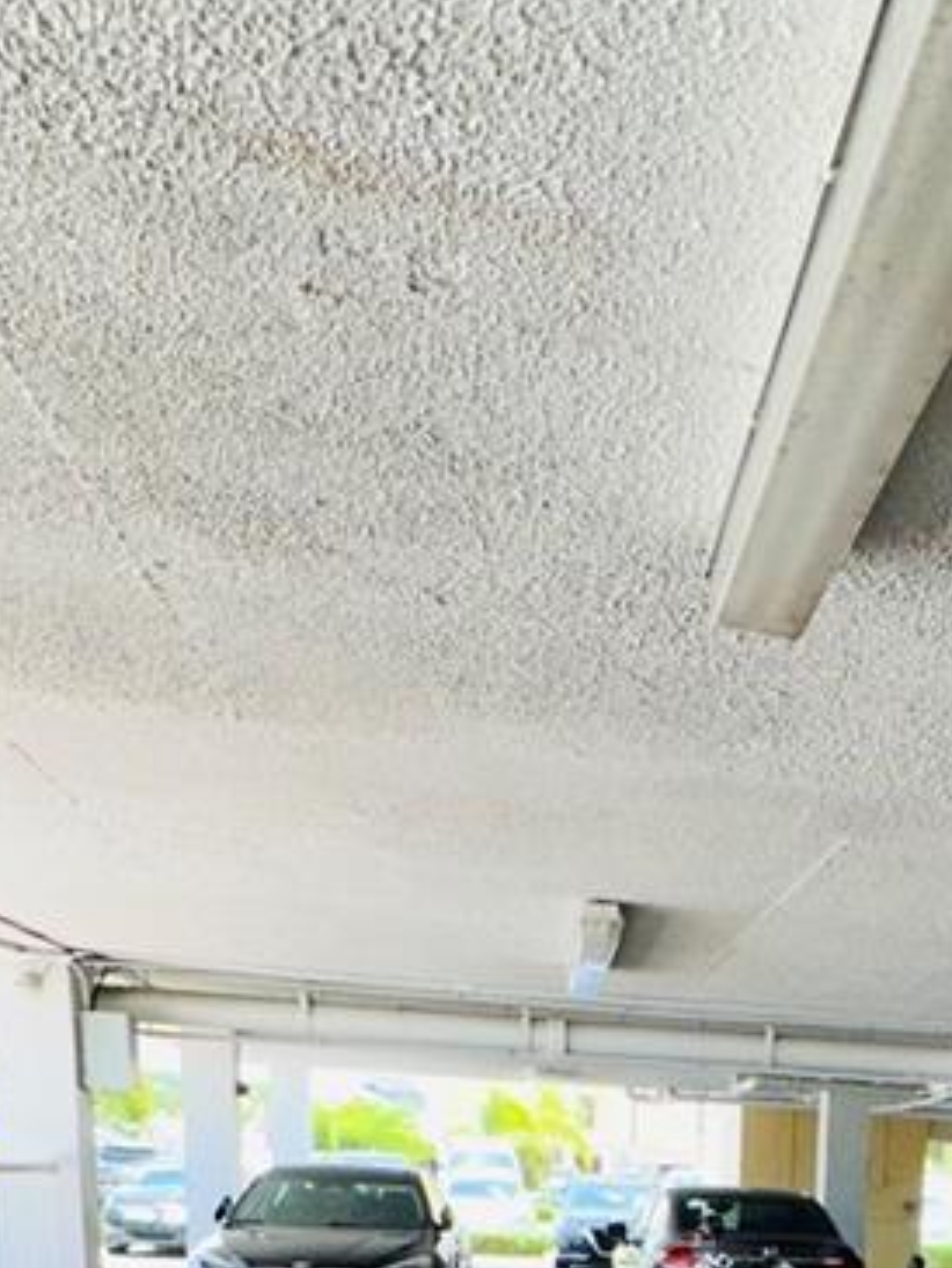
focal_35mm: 46
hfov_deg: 29.8
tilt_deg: -11.7
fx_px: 1686
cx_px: 910
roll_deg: -4.2
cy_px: 1549
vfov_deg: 33.1
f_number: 2.2
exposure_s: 1/373
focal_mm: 2.22
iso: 32
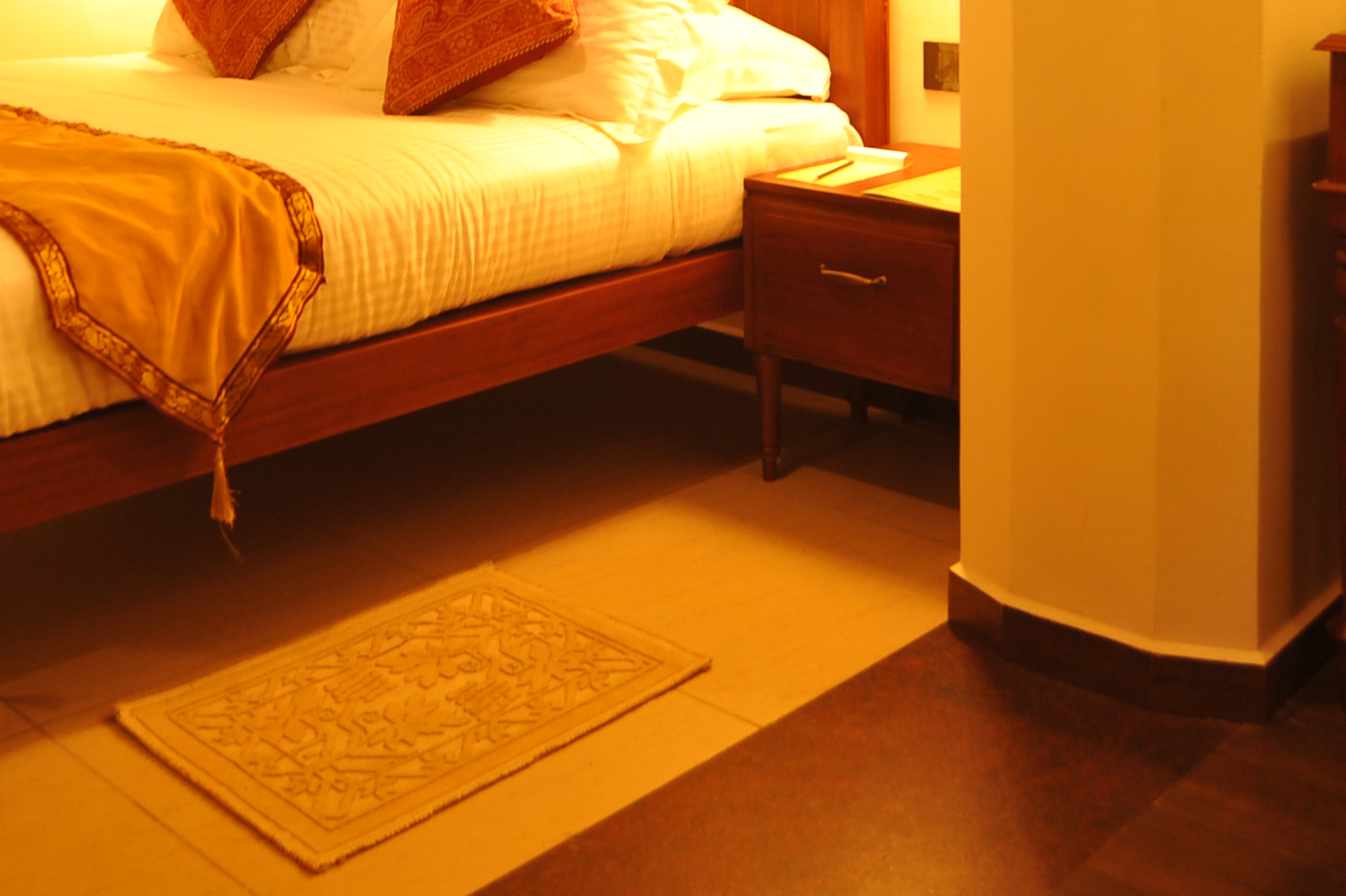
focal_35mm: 45
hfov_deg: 43.5
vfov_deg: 27.4
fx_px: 1682
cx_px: 573
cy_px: -83
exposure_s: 1/4
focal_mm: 18
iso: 800
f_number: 4
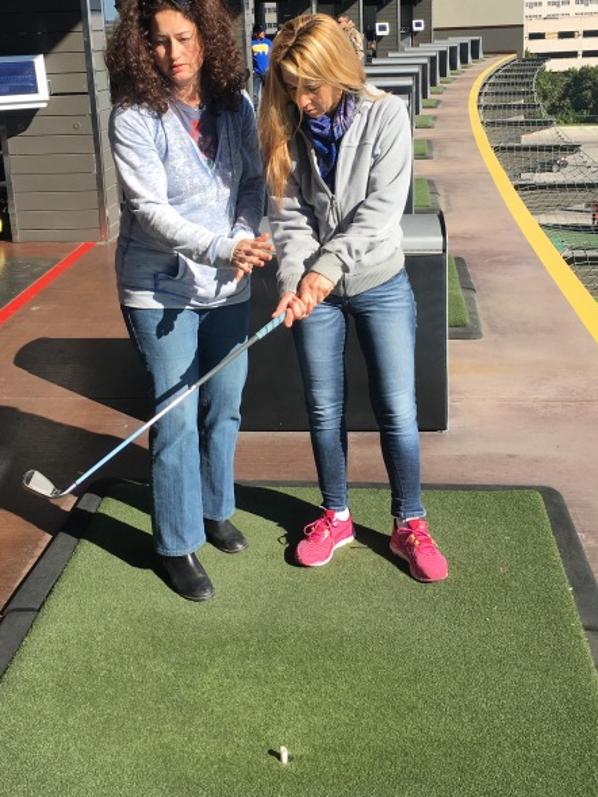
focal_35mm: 42
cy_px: 262
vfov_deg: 44.1
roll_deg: +3.2
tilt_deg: -12.9
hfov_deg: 34.4
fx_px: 967
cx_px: 288
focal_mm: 4.15
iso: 25
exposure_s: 1/1183
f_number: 2.2
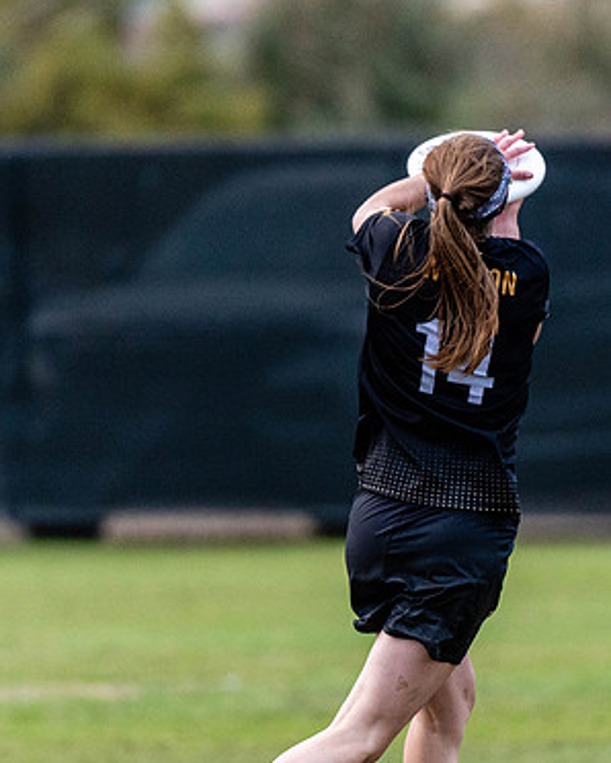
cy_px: 443
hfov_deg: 1.5
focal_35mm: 1021
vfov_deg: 1.9
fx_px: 23060
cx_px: 391
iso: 1250
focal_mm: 400
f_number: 4
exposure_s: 1/1000
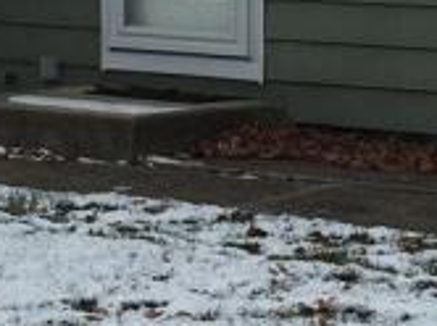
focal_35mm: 179
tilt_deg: +0.5
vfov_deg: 8.1
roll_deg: +0.6
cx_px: 258
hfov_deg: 11.1
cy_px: -197
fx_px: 2256
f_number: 2.2
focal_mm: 4.15
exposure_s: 1/1464
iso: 32
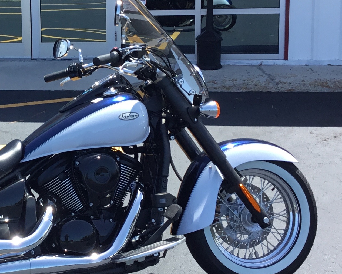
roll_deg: +3.4
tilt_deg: -8.7
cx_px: 35
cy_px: 85
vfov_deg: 19.6
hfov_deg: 23.8
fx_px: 790
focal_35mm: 78
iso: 25
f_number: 2.4
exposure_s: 1/455
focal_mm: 3.3
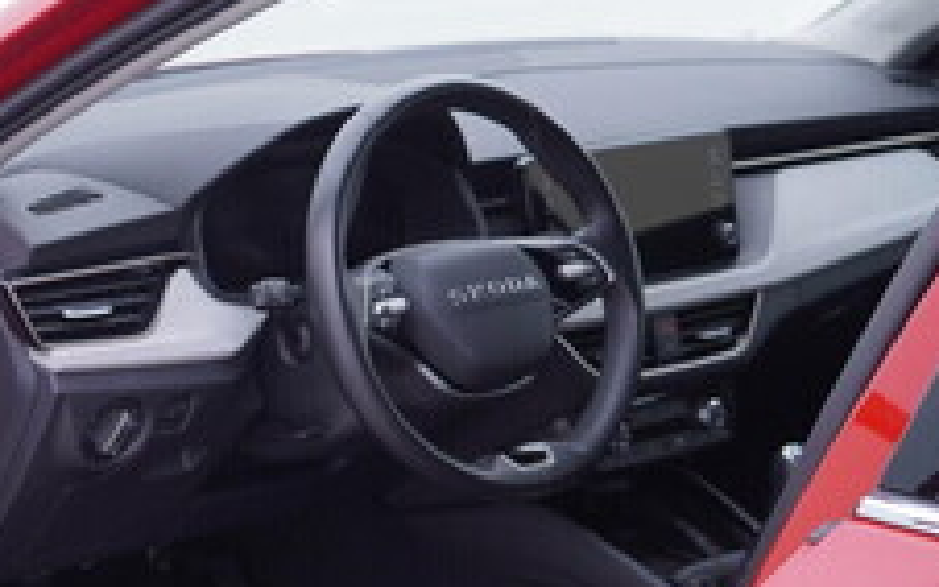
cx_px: -145
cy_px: 473
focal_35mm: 89
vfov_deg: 14.6
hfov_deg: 21.8
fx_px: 2278
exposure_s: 1/50
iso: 125
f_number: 3.2
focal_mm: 24
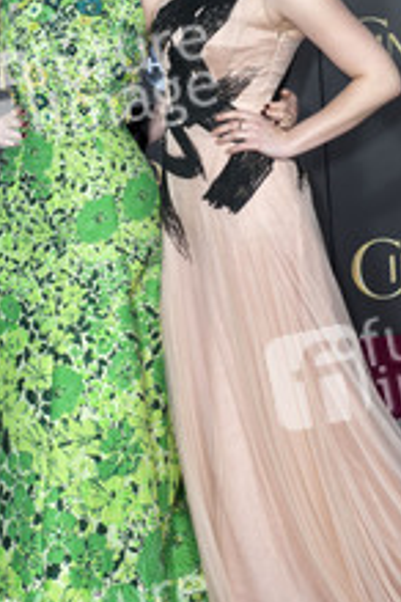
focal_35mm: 128
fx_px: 2138
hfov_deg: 10.7
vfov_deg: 16.0
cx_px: 158
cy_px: 228
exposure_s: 1/400
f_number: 4
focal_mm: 70
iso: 400
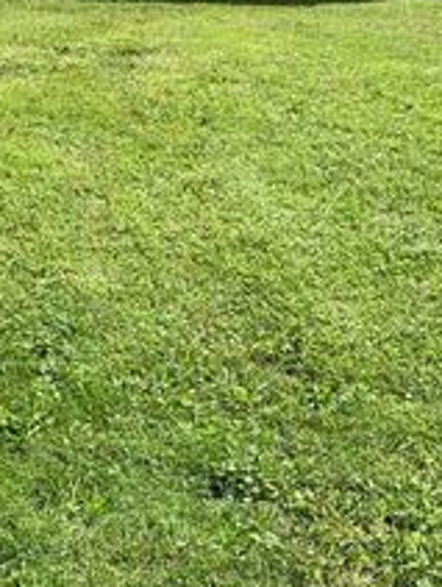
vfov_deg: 23.3
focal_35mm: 82
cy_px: 82
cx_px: -75
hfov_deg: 17.3
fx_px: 1392
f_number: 1.8
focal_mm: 4.25
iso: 25
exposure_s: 1/1610
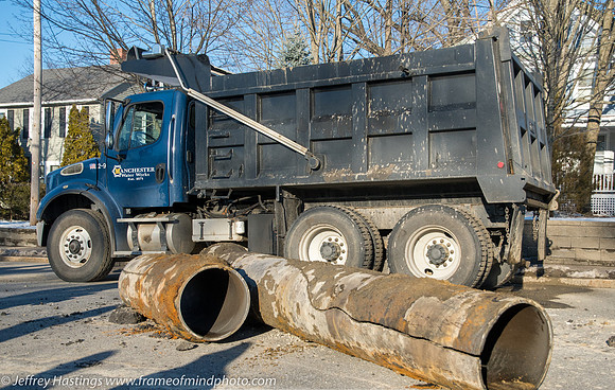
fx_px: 711
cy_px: 218
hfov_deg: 46.7
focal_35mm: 42
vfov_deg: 30.7
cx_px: 337
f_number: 4
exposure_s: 1/2500
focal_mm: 25
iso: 320
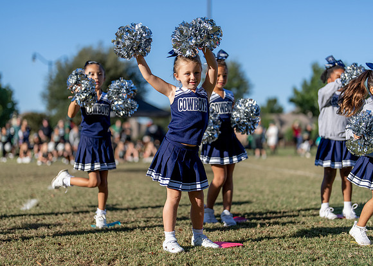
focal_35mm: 63
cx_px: 191
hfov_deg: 31.1
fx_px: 670
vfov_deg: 22.5
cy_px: 145
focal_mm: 50
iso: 100
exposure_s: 1/6400
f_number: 1.2
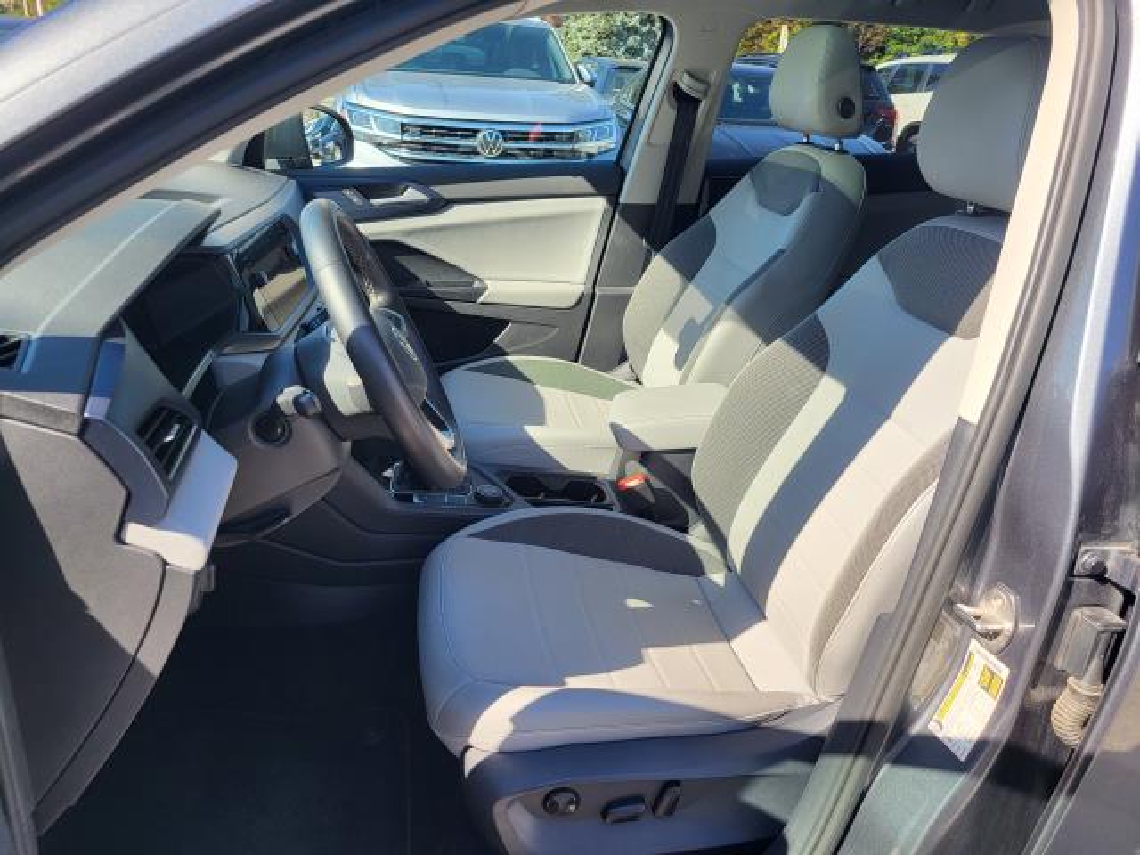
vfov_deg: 53.1
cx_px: 570
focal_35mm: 26
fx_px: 856
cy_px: 428
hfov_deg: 67.3
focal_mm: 5.4
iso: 40
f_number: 1.8
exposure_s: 1/629
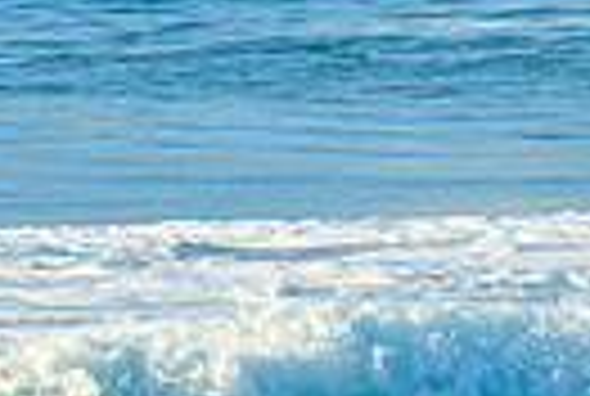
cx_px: 307
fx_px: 39817
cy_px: -257
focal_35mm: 2424
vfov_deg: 0.6
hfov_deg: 0.8
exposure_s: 1/2000
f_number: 9
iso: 1000
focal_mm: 400
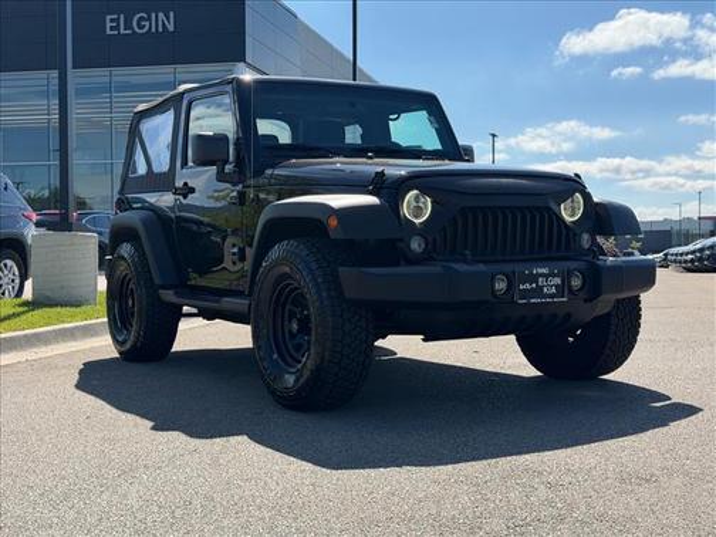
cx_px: 358
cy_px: 268
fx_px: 993
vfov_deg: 30.3
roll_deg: +0.1
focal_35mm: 48
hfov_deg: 39.7
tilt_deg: +0.7
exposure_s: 1/4878
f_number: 1.78
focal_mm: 6.76
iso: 80
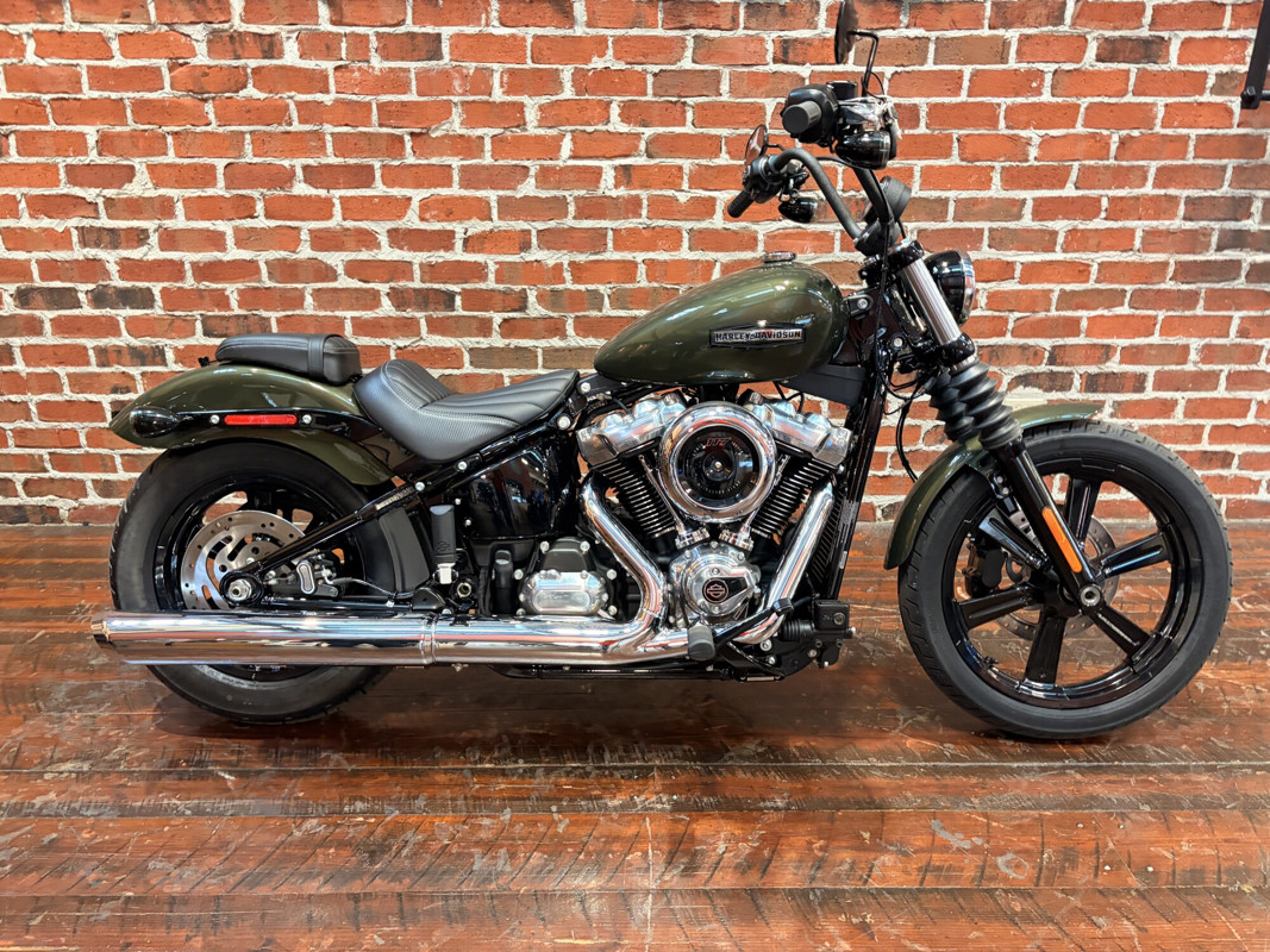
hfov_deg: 67.3
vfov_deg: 53.1
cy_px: 476
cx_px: 635
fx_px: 954
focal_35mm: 26
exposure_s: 1/60
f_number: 1.6
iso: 400
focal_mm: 5.96
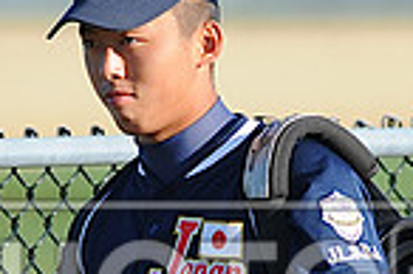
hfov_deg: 1.2
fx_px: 20443
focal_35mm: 1784
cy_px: 306
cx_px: 229
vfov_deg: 0.8
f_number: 4
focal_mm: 300
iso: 200
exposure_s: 1/800
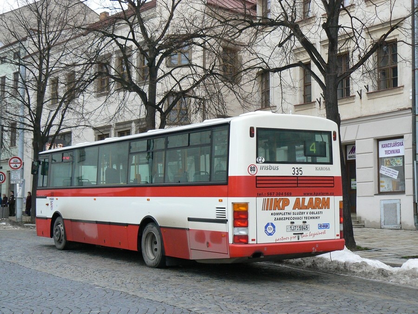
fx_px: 688
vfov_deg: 25.7
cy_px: 157
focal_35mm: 57
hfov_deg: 33.8
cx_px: 209
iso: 200
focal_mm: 9.5
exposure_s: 1/320
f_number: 3.2
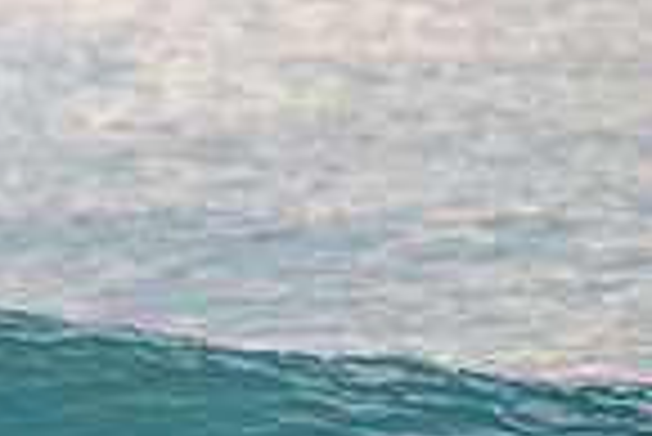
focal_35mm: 2455
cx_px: -687
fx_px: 44507
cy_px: 341
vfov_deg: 0.6
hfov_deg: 0.8
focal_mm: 500
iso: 500
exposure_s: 1/1250
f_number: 5.6
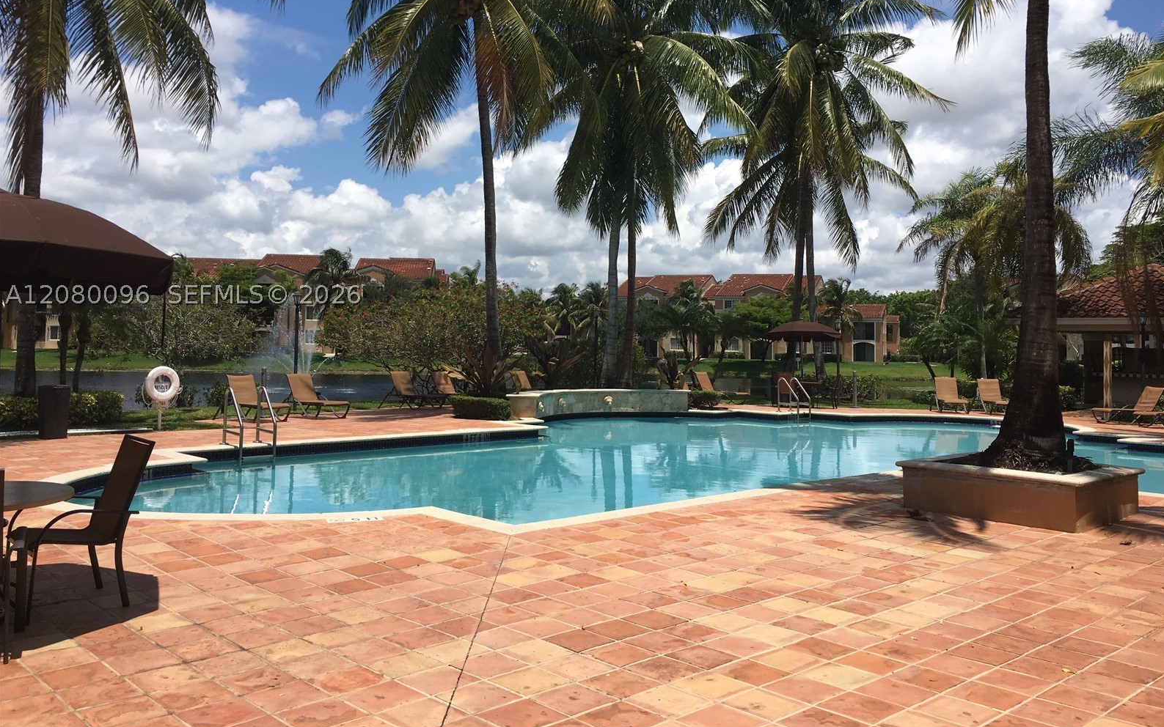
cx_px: 586
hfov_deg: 61.2
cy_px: 295
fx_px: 983
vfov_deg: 40.4
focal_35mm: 31
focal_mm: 4.15
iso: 25
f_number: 2.2
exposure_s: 1/2404
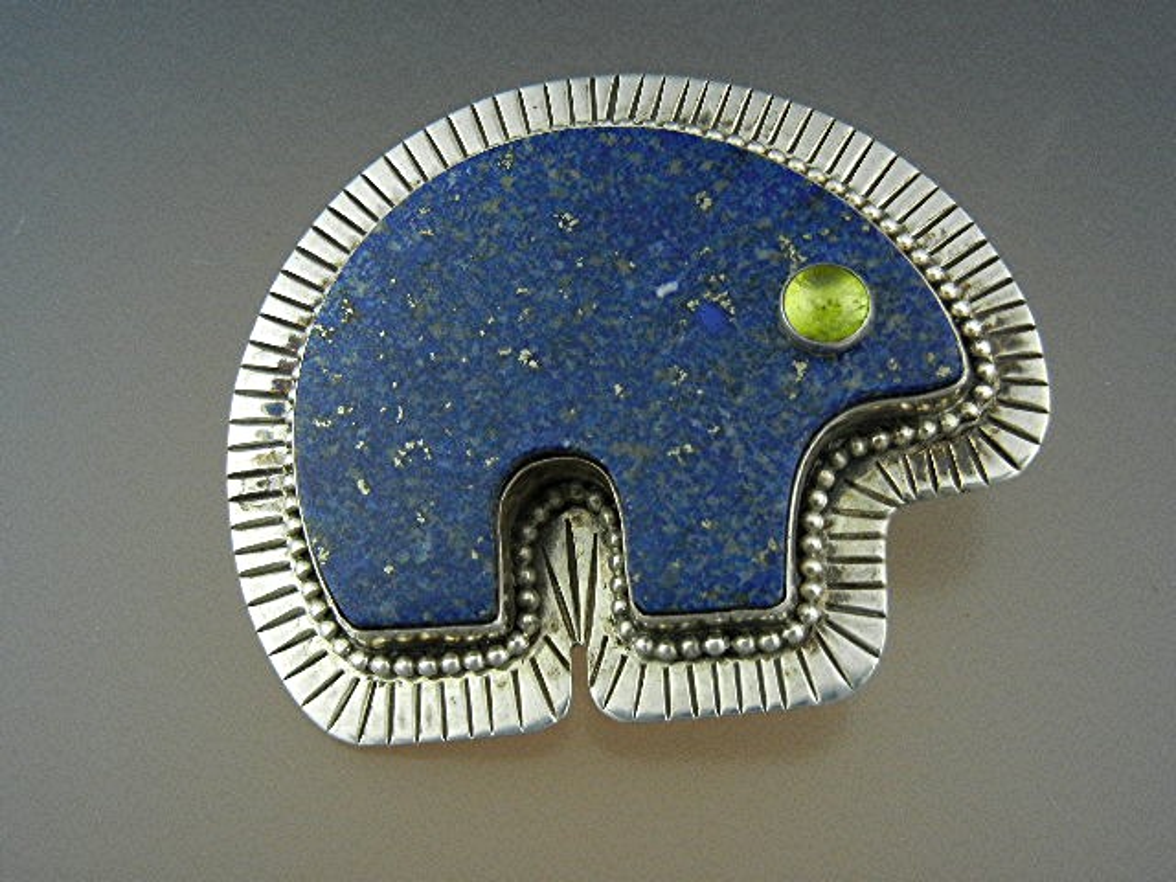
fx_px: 2004
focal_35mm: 59
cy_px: 441
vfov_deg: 24.8
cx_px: 588
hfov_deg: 32.7
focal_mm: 10.6
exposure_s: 1/27.3
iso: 400
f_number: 4
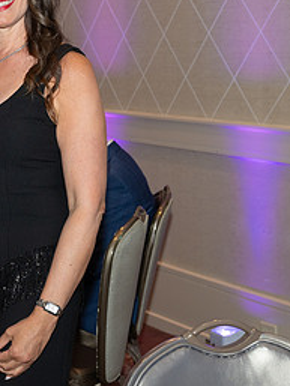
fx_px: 1161
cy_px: 103
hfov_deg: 14.0
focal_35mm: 104
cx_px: -21
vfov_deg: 18.8
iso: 800
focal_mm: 48
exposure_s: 1/100
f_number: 5.6
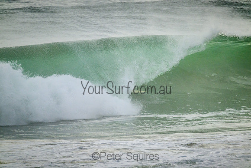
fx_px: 5579
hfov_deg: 2.6
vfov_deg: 1.7
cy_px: 84
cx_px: 126
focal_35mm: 800
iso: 1600
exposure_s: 1/2500
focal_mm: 800
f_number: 11
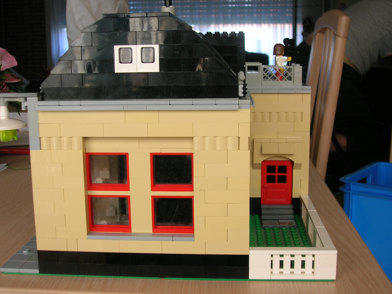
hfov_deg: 41.3
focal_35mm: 46
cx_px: 196
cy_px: 147
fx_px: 520
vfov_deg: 31.5
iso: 50
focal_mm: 7.7
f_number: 3.2
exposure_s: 1/37.7
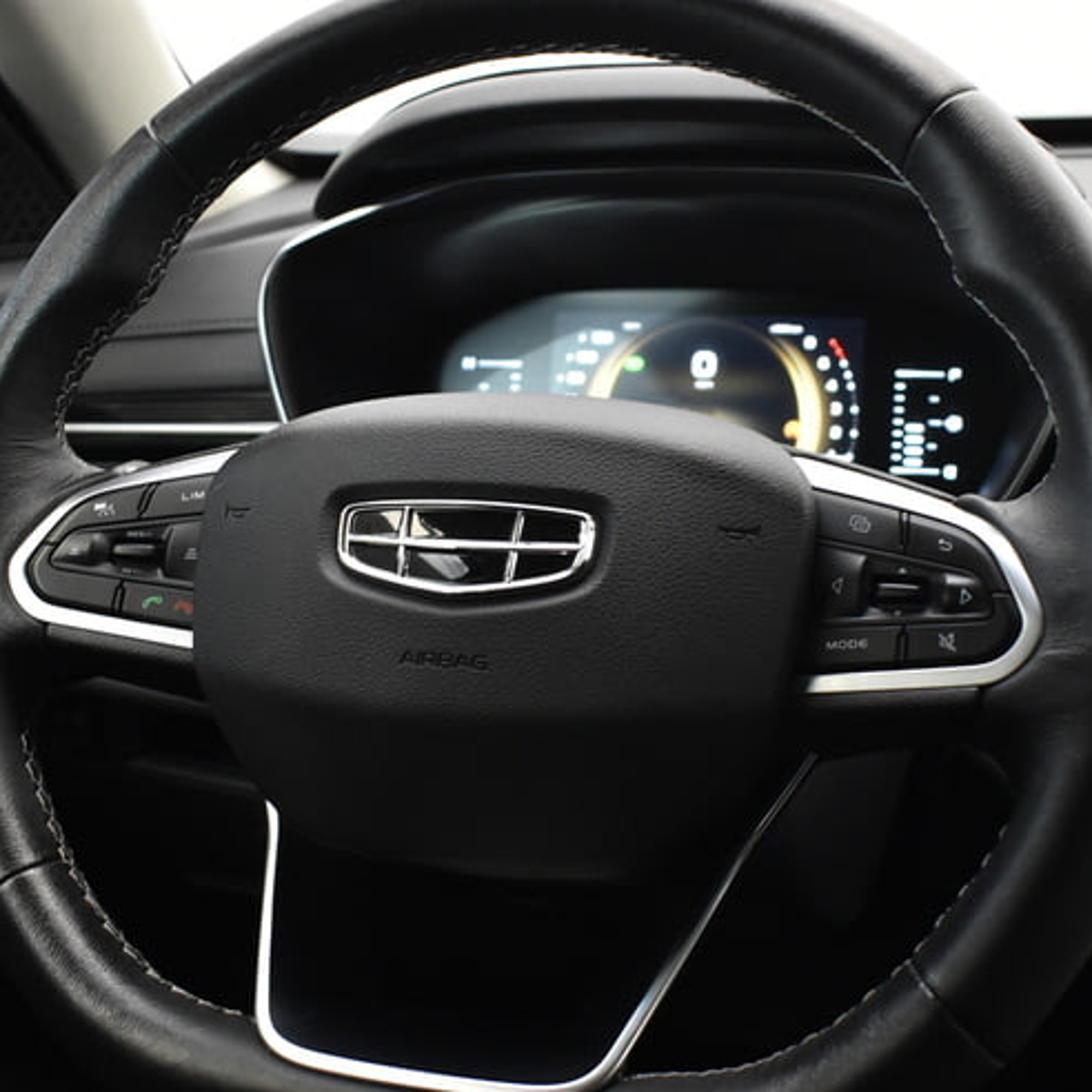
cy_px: 577
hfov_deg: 40.0
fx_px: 1499
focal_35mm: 42
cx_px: 570
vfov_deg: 40.0
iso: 1800
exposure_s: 1/30
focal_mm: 18
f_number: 3.5
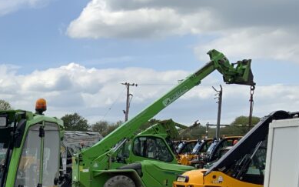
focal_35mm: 81
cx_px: -92
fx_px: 660
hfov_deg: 22.7
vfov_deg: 15.1
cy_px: 270
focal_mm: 3
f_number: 1.8
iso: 16
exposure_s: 1/1912
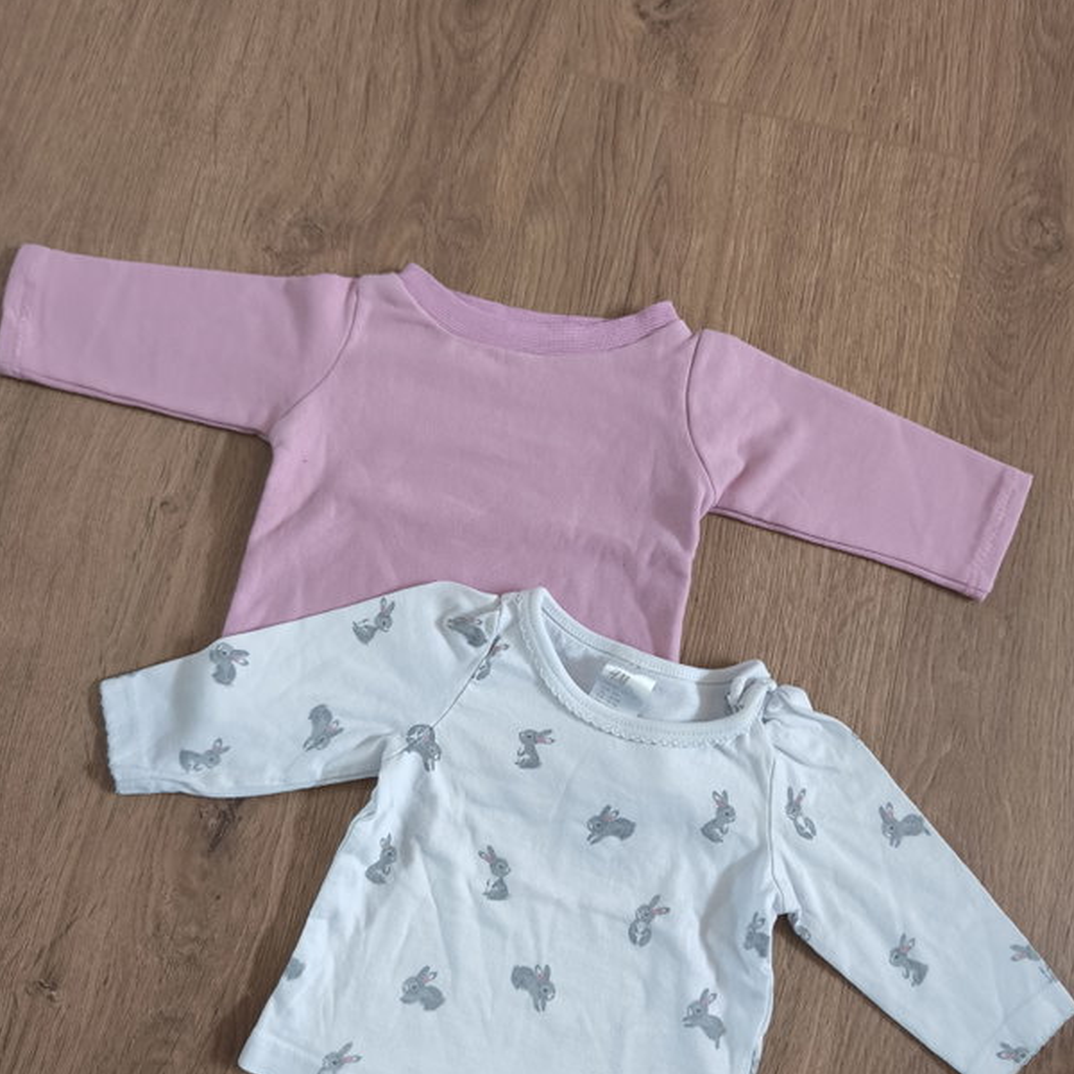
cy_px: 631
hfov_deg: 57.3
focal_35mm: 28
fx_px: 983
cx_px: 548
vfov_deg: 57.0
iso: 640
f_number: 1.6
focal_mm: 6.57
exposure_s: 1/50
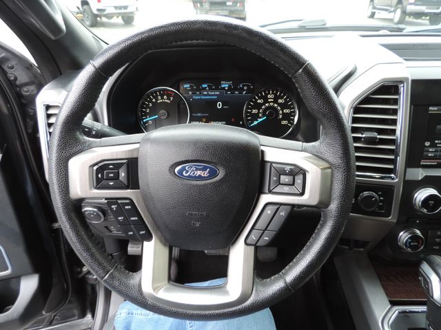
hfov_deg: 71.6
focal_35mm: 24
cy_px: 165
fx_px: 306
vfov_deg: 56.8
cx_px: 220
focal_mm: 4.3
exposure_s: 1/30
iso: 110
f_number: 3
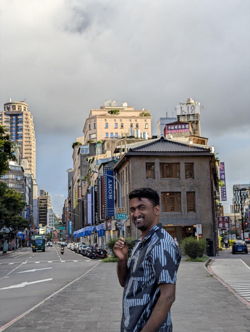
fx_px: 461
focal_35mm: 48
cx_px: 125
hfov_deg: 30.3
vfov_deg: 39.6
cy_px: 166
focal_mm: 6.81
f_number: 1.85
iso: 43
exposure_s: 1/759
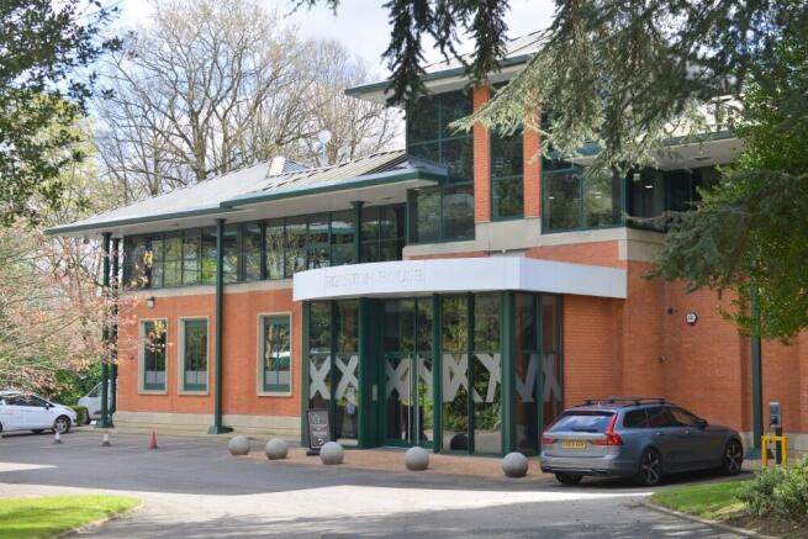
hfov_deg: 36.2
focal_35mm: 55
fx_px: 1235
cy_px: 270
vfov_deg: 24.6
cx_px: 404
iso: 100
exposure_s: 1/200
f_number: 4.5
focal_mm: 55
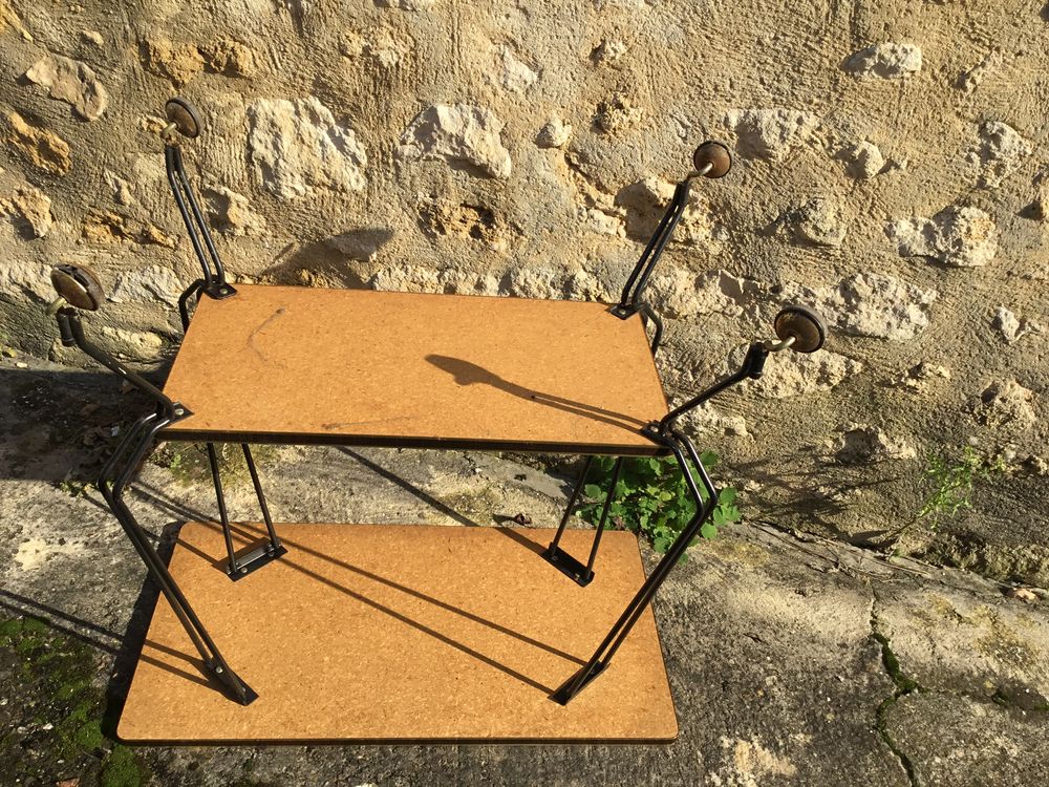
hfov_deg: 58.4
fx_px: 939
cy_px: 394
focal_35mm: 31
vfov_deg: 45.4
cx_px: 524
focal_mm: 3.3
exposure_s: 1/721
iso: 25
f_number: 2.4
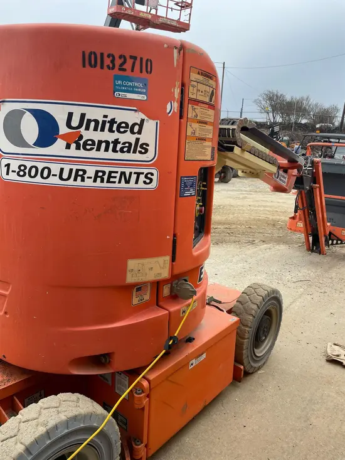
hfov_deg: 53.1
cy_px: 230
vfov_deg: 67.3
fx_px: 345
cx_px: 172
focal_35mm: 26
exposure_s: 1/558
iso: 32
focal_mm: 4.2
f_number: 1.6
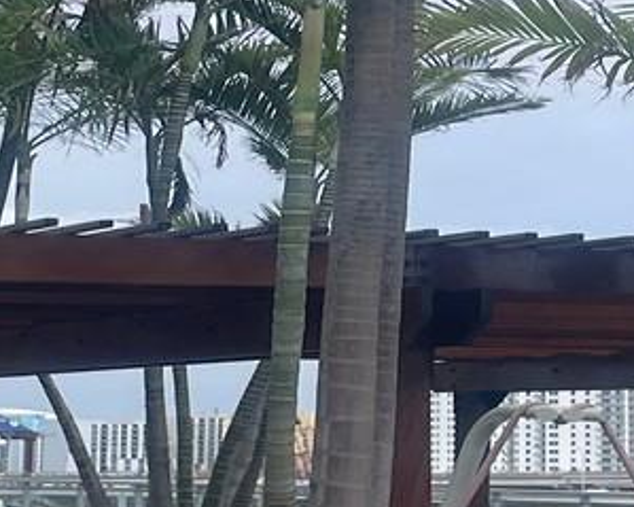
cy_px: 204
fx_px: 2551
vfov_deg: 11.3
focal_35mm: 136
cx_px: 456
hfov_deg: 14.1
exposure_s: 1/963
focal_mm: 4.2
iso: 32
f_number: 1.6
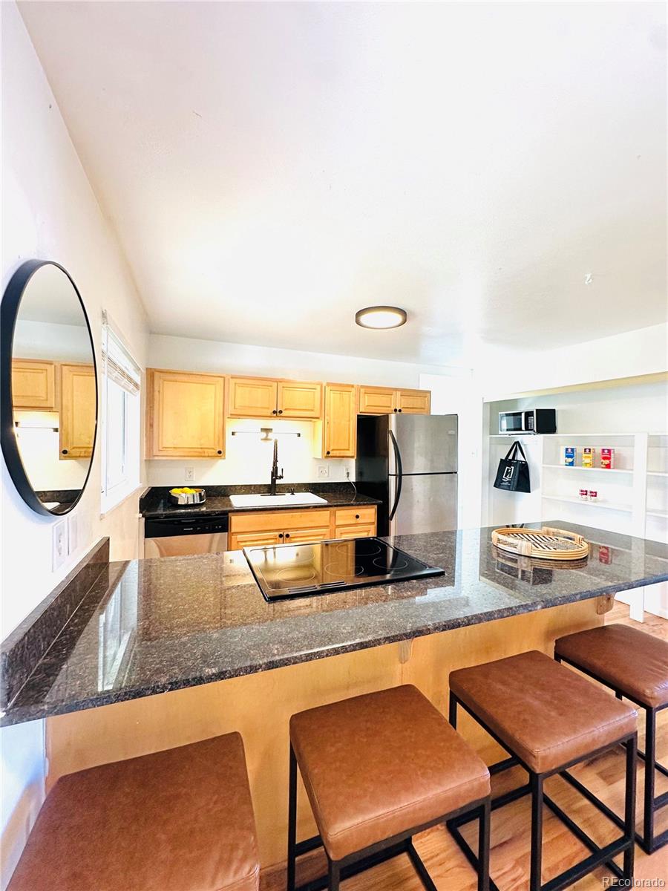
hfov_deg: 85.7
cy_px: 446
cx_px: 334
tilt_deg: +1.1
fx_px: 360
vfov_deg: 102.1
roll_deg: -0.6
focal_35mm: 14
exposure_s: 1/120
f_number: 2.2
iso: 160
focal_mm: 2.22
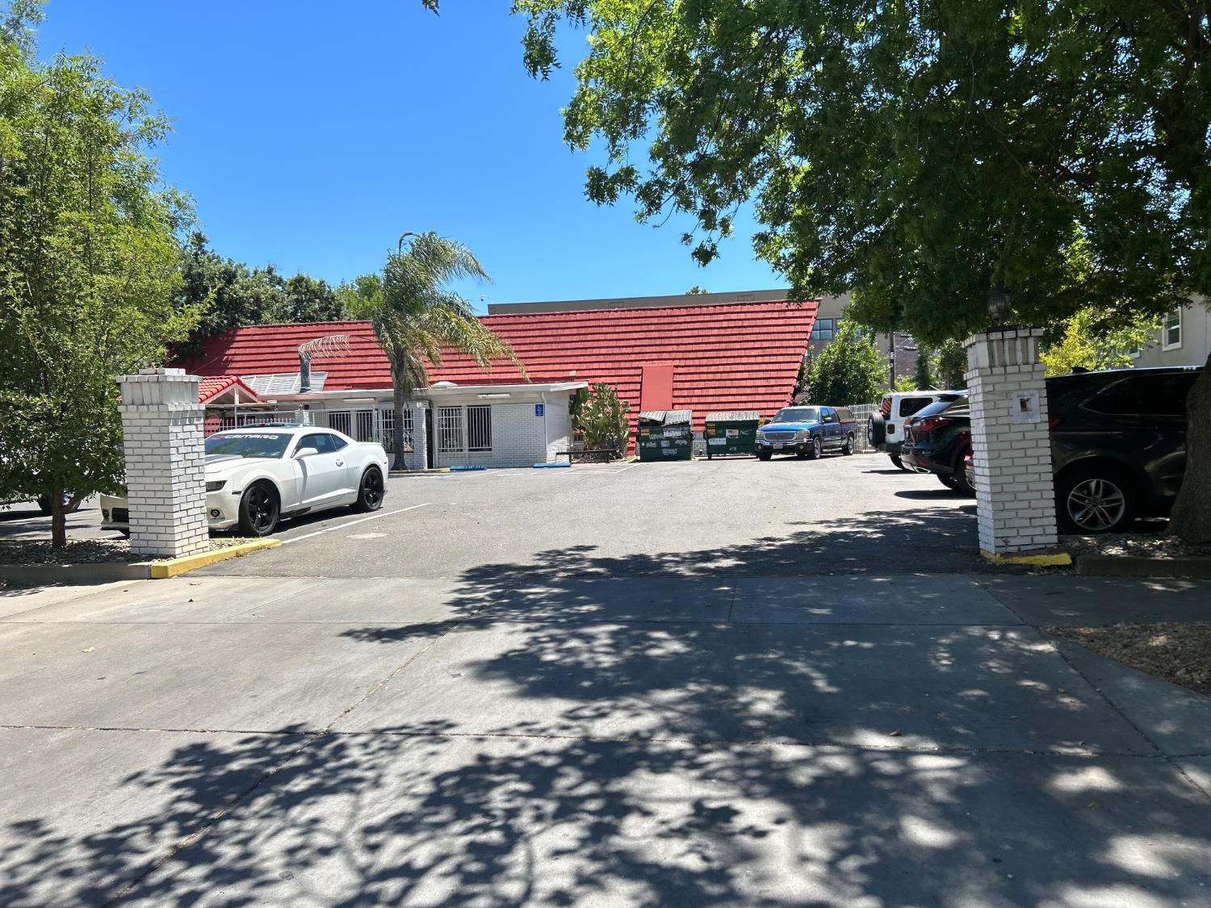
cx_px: 606
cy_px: 454
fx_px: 910
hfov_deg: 67.3
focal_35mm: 26
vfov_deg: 53.1
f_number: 1.5
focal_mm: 5.7
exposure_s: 1/2571
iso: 50
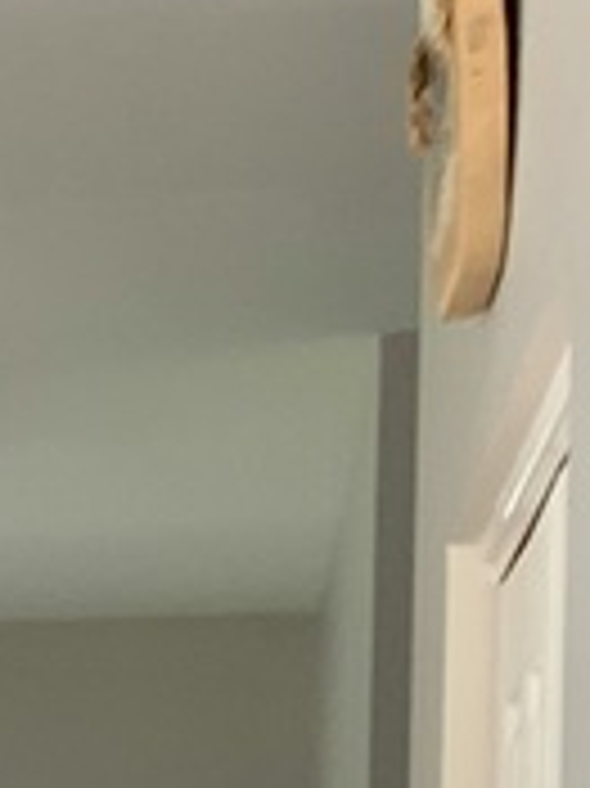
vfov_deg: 10.5
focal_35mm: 179
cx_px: -540
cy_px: 1364
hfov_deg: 8.0
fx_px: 4073
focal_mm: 3
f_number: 1.8
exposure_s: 1/61
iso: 64
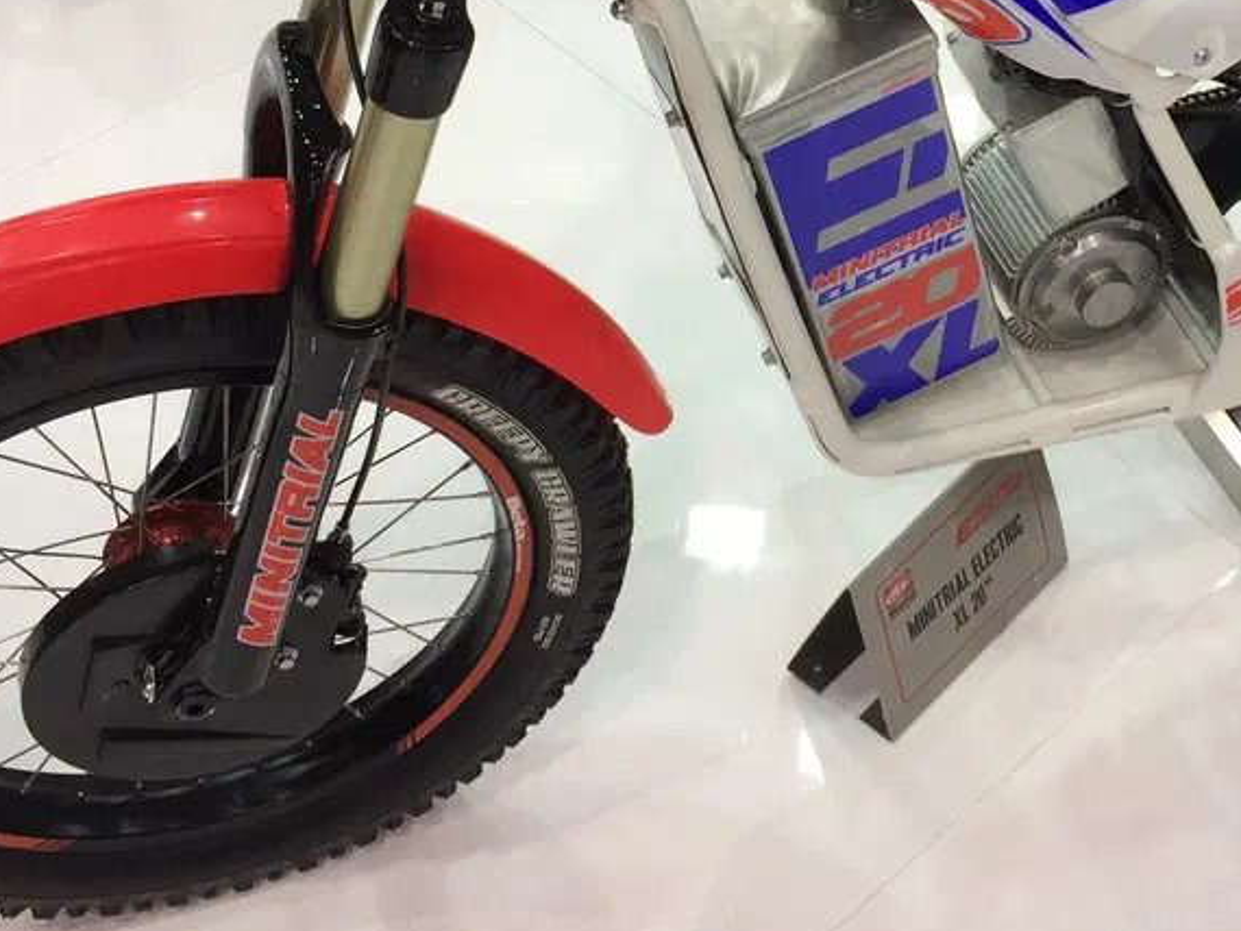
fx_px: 2188
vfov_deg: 23.4
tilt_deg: -40.3
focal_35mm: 61
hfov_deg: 31.1
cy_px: 80
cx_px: 947
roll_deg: -0.9
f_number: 2.2
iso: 40
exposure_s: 1/100
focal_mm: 4.15
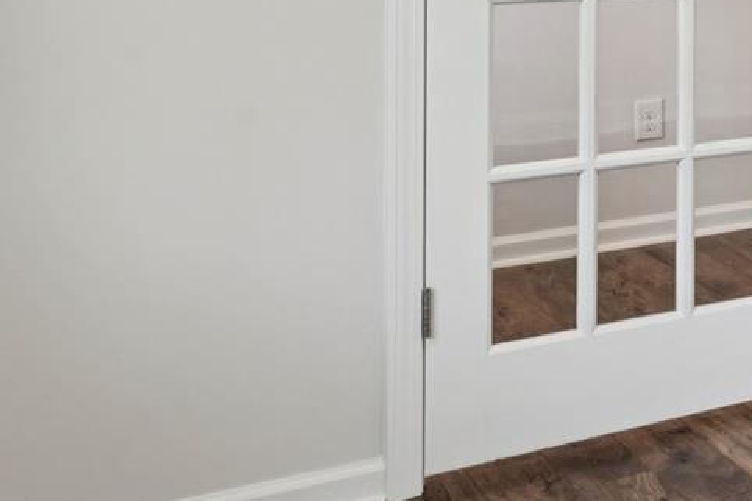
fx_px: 1464
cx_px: 1348
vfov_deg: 18.3
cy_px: -126
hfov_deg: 20.5
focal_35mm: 70
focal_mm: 16.5
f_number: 13
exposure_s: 1/1.67
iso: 100
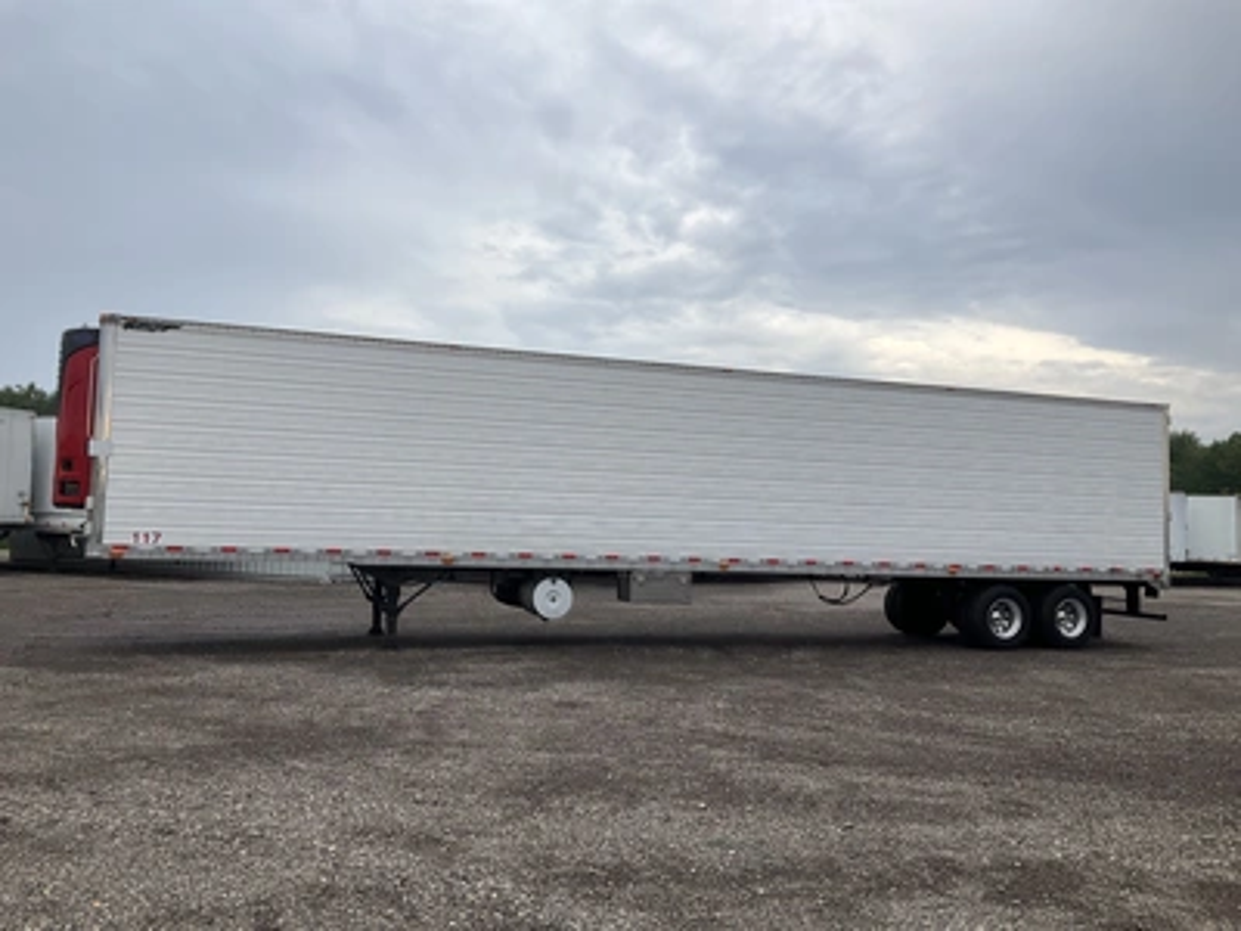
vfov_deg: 48.2
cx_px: 620
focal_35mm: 29
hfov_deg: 61.7
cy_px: 466
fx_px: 1040
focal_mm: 3
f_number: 1.8
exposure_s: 1/635
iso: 25
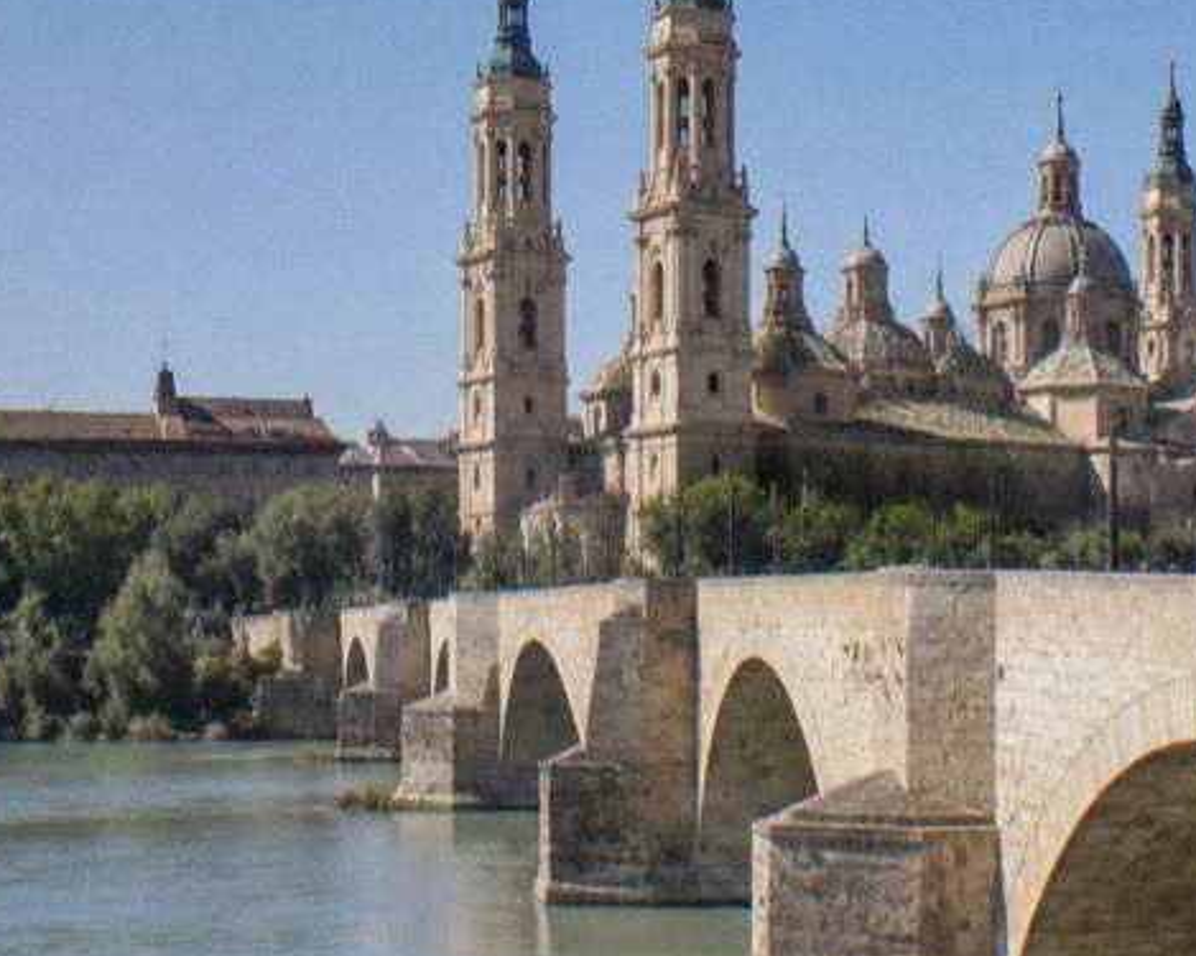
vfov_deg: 21.8
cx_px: 1079
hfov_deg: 26.2
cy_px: 609
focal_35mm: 70
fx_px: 2477
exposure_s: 1/40
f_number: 8
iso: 1250
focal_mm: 35
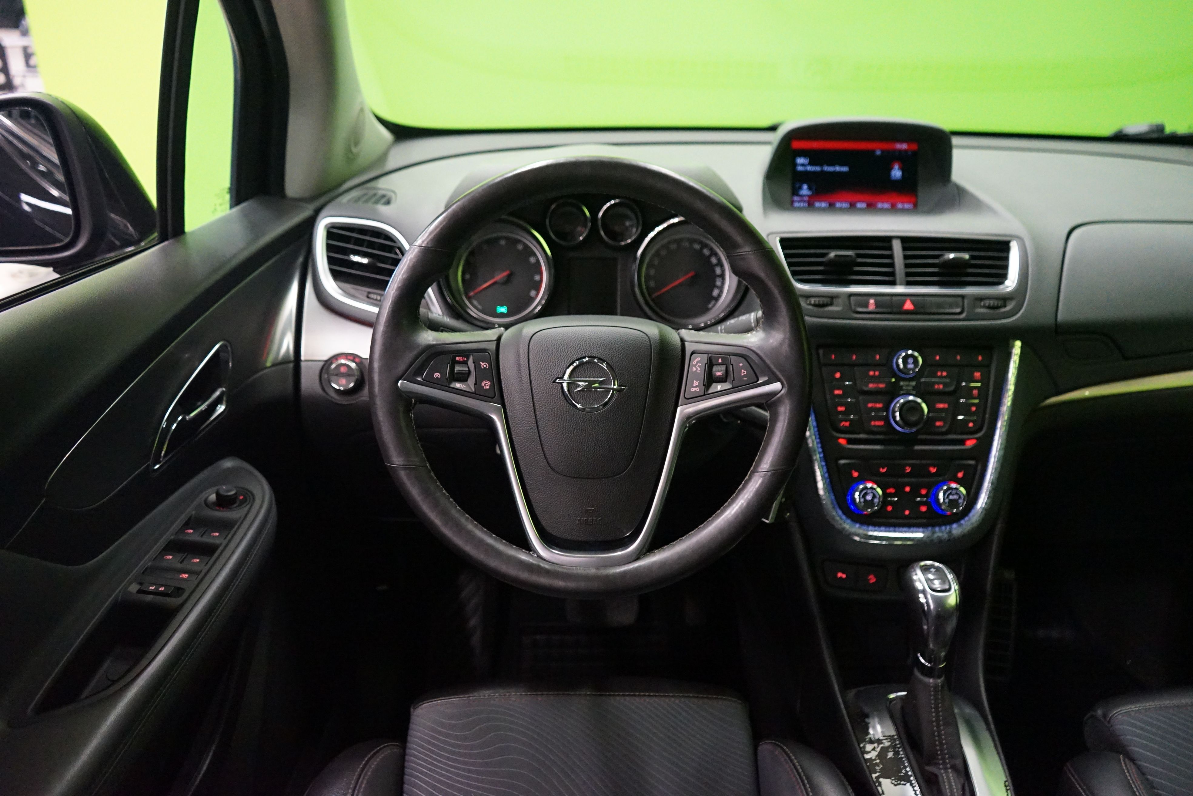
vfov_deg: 46.4
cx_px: 596
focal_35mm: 28
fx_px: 928
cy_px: 398
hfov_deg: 65.5
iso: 6400
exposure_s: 1/40
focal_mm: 28
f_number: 3.5
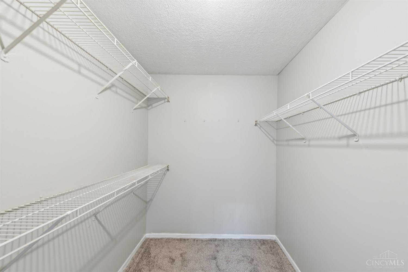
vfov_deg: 81.2
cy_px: 136
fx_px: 159
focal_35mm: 14
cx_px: 204
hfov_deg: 104.3
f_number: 8
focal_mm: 14
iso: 100
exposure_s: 1/3.33
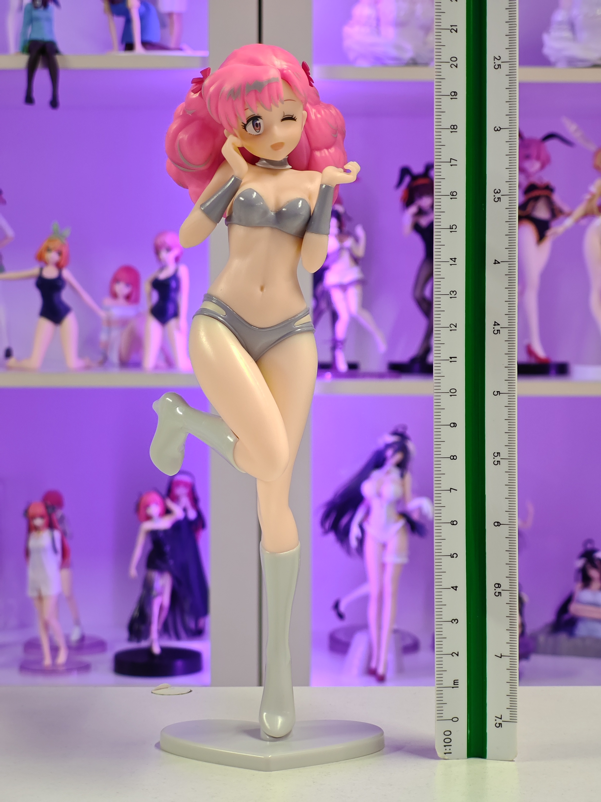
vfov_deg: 24.4
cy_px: 401
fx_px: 1852
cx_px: 300
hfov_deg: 18.4
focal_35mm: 80
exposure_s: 1/25
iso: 800
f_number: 2.4
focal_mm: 7.48
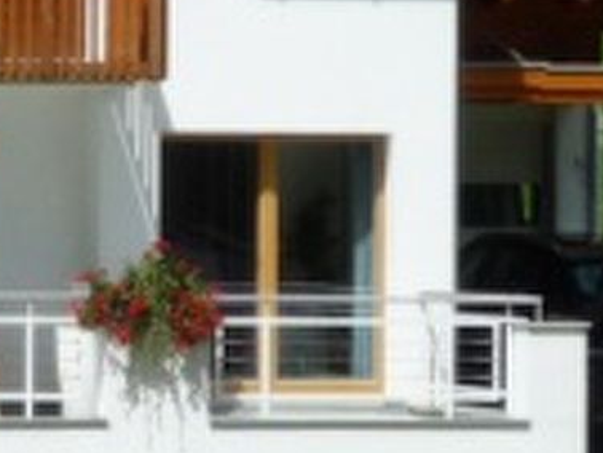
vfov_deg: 3.7
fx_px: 7077
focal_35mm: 406
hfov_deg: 4.8
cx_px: -432
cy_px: 29
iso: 100
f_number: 5.6
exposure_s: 1/800
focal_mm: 13.2
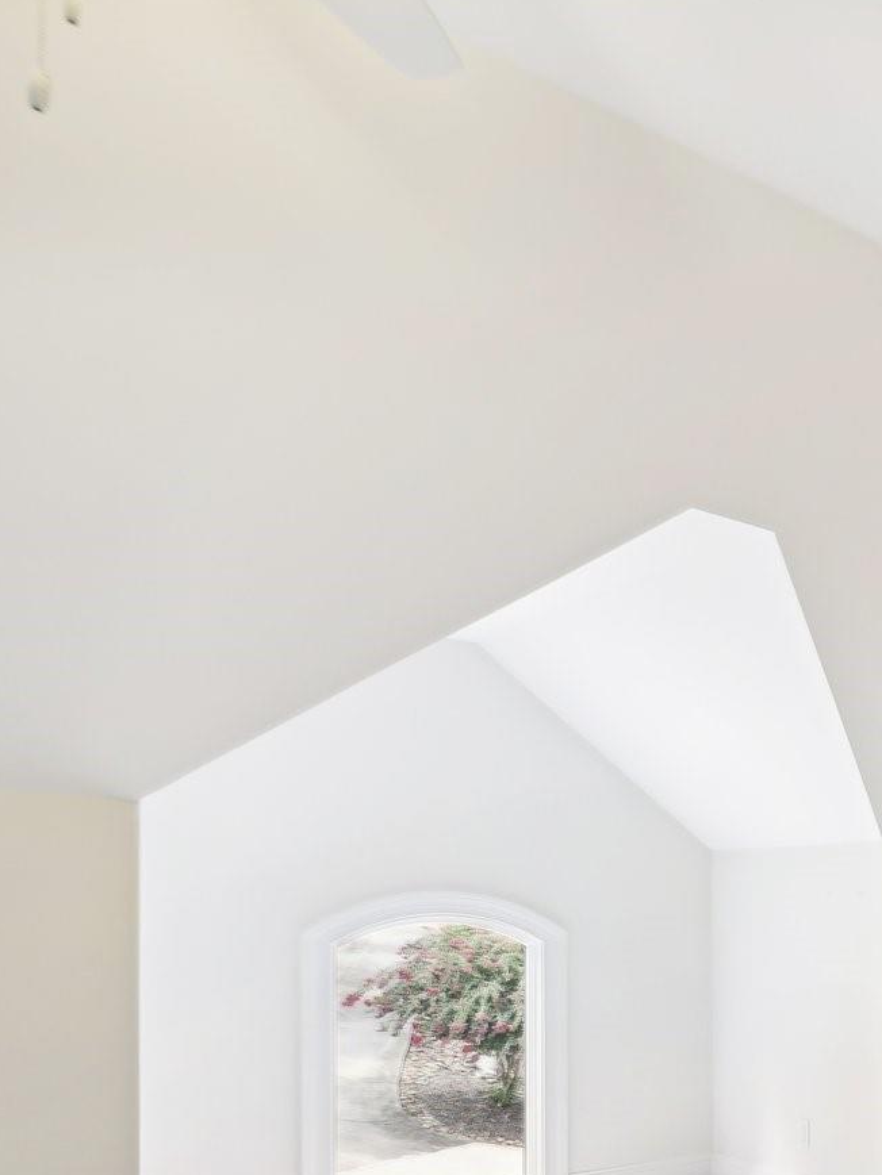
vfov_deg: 51.1
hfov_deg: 28.2
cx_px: 1315
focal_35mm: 34
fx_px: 1155
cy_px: 917
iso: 200
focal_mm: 15
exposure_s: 1/13
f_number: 8
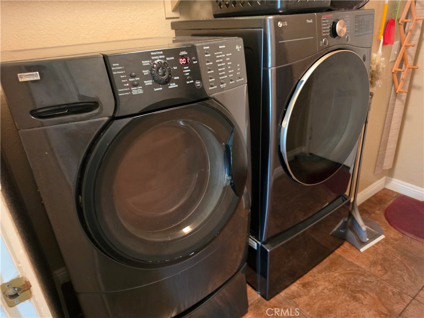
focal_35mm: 23
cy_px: 159
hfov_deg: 73.9
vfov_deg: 58.9
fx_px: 282
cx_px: 212
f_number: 1.4
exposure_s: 1/30
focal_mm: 6.5
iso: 800
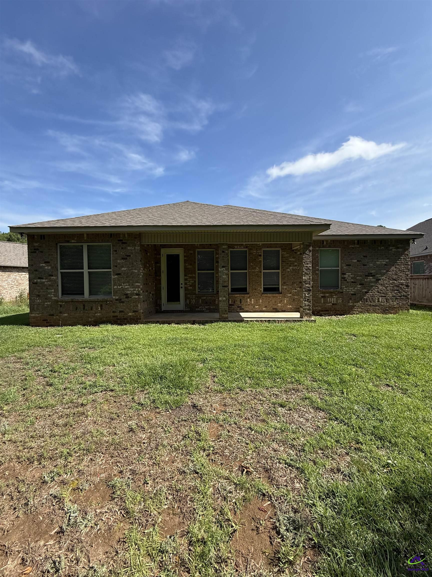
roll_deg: +0.8
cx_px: 216
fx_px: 233
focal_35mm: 14
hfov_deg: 85.7
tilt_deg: -0.4
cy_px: 288
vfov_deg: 102.1
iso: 50
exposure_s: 1/1105
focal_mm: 2.22
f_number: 2.2
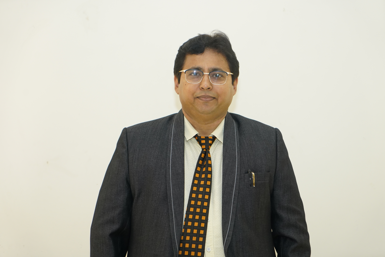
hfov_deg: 28.8
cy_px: 128
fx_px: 749
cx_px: 192
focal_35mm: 70
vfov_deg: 19.5
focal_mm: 70
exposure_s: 1/100
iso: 2000
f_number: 4
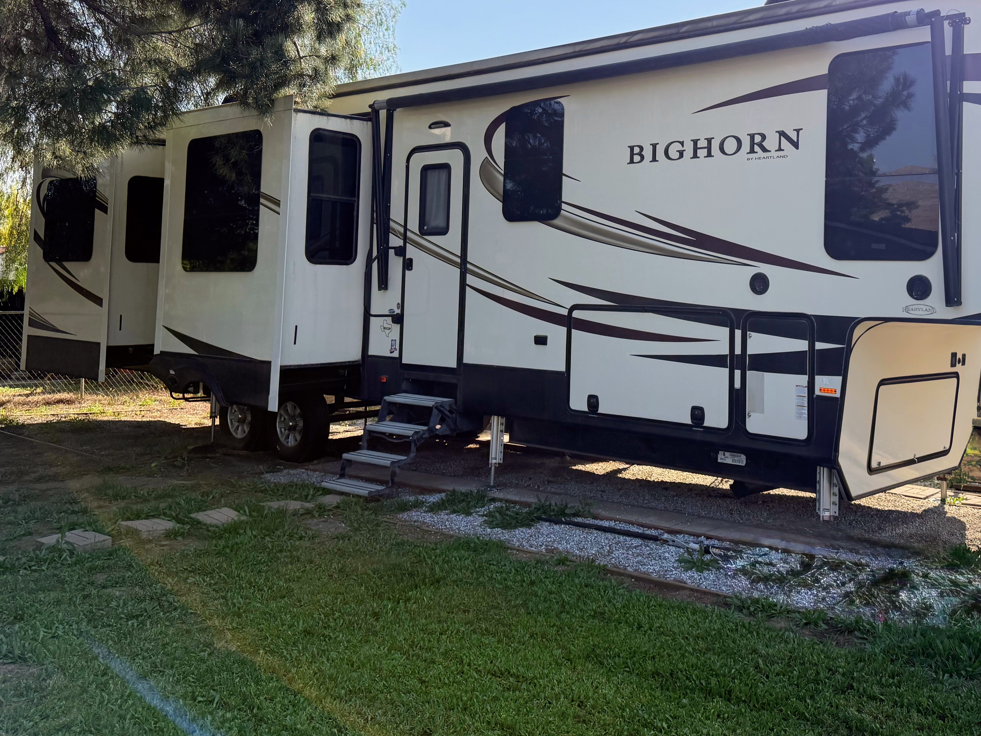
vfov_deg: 40.1
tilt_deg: +4.2
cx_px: 610
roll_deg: +0.2
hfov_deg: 52.1
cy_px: 234
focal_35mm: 35
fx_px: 992
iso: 100
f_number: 1.78
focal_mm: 6.76
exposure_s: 1/3759
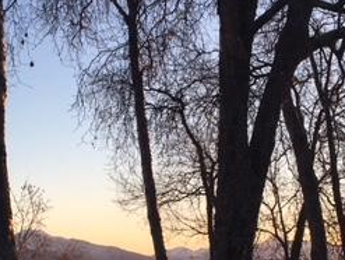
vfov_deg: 19.3
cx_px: 126
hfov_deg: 25.9
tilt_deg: +2.4
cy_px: 242
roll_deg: -0.4
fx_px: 749
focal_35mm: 75
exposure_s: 1/243
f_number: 2.2
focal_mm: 4.15
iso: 25
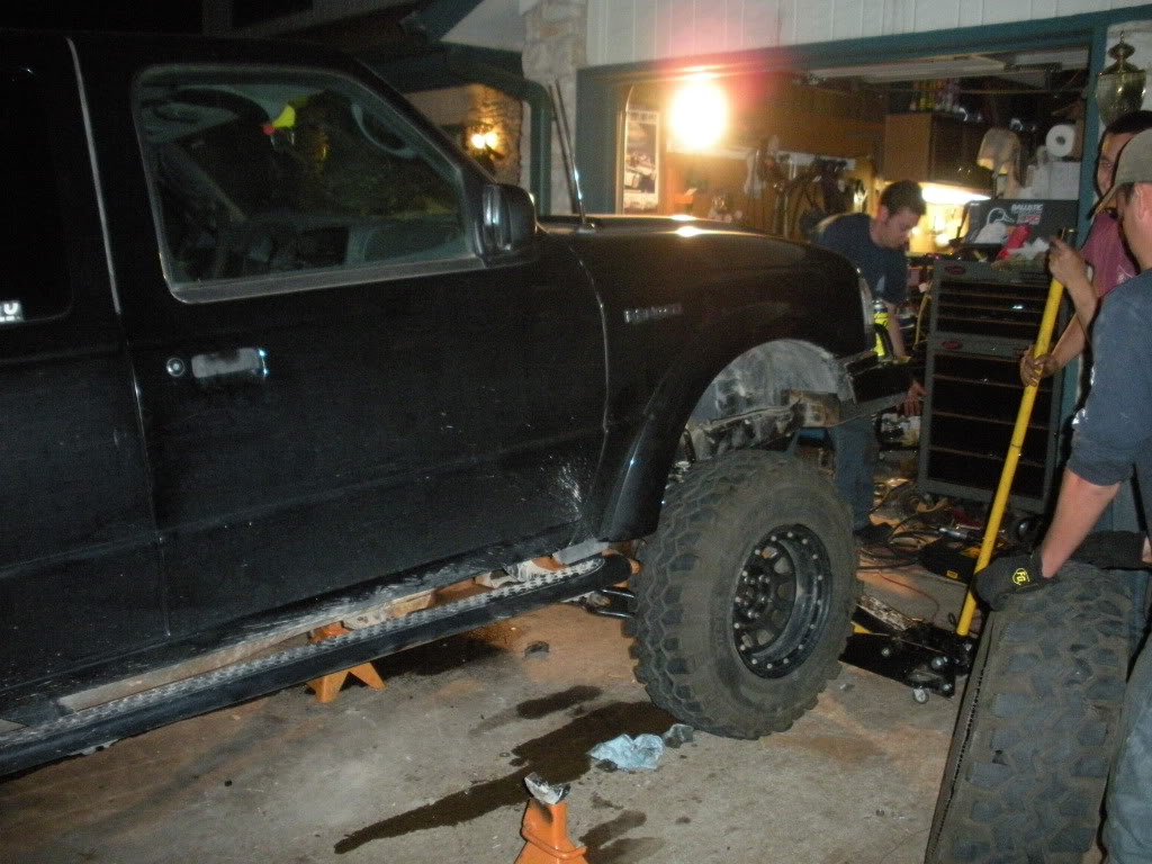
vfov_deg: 40.7
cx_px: 576
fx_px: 1165
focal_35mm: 35
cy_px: 432
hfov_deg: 52.6
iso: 776
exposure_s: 1/60
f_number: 3.5
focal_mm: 6.3
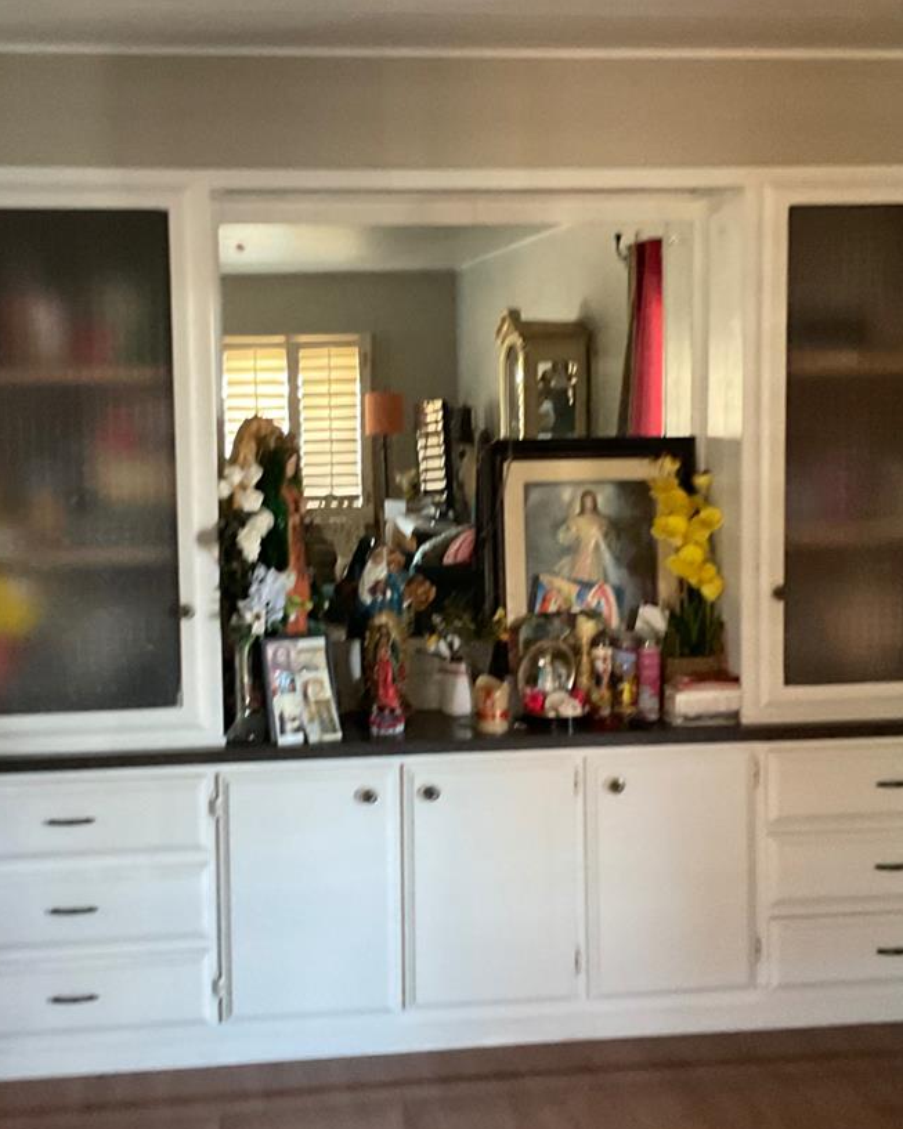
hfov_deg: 29.1
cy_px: 549
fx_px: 1738
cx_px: 387
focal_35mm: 52
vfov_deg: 36.0
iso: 320
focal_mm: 3
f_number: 1.8
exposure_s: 1/34
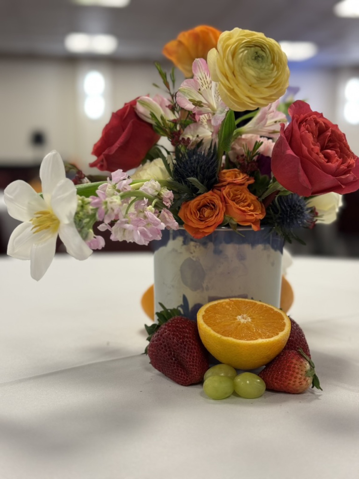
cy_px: 240
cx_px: 180
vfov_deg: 39.7
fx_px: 664
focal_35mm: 48
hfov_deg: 30.3
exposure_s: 1/60
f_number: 1.78
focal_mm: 6.76
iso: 125
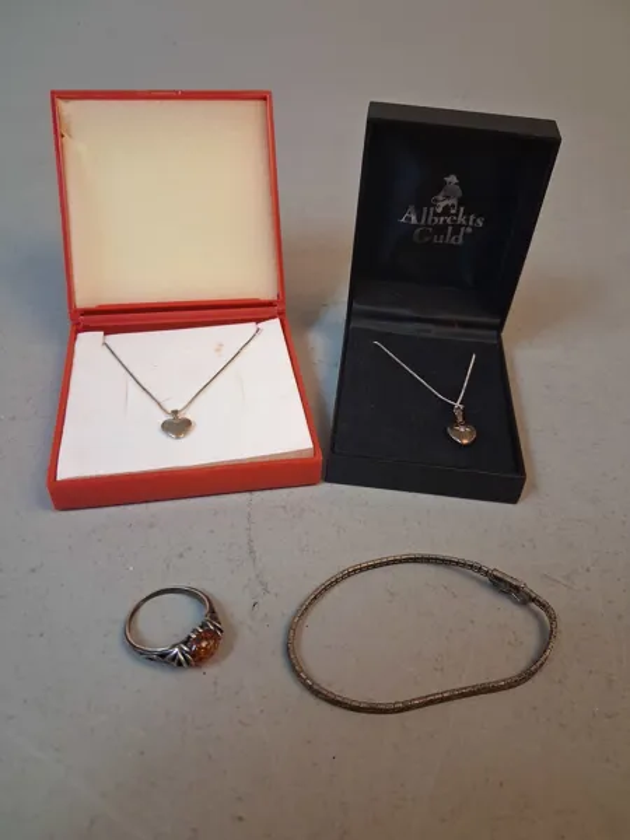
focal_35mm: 27
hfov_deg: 51.4
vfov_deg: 65.3
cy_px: 420
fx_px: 655
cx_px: 315
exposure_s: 1/100
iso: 500
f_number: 1.8
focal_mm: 4
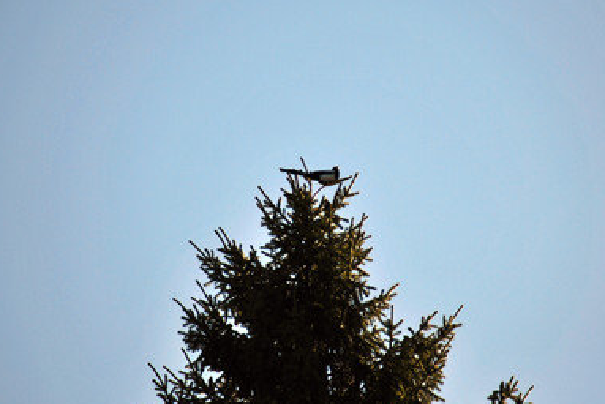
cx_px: 322
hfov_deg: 5.3
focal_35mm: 392
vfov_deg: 3.5
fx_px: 6593
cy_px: 174
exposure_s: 1/800
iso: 100
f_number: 5.6
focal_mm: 200
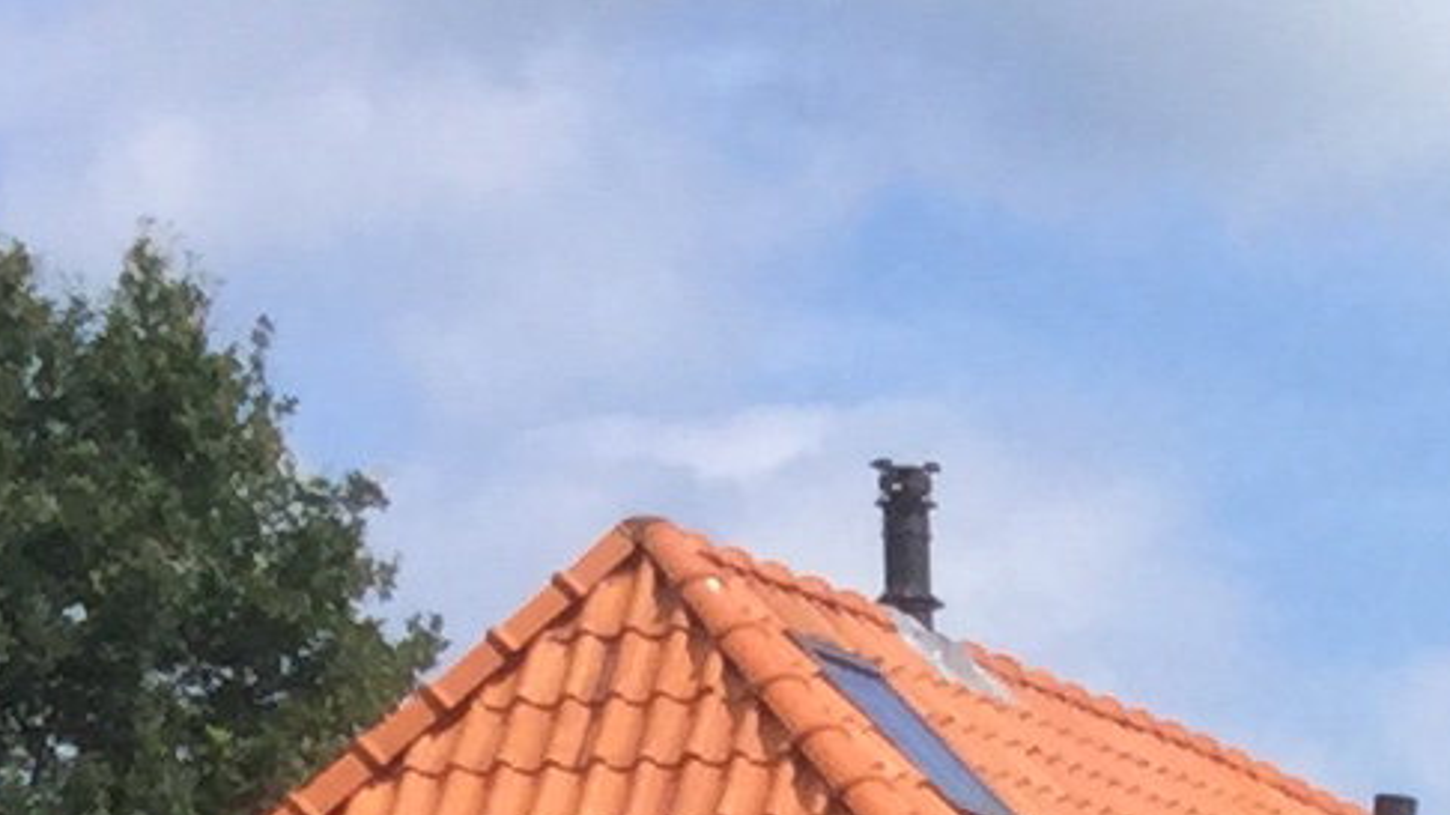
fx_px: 8725
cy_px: 3197
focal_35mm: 227
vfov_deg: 4.9
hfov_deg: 9.2
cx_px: 2378
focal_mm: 3.3
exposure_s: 1/886
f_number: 2.4
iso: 25
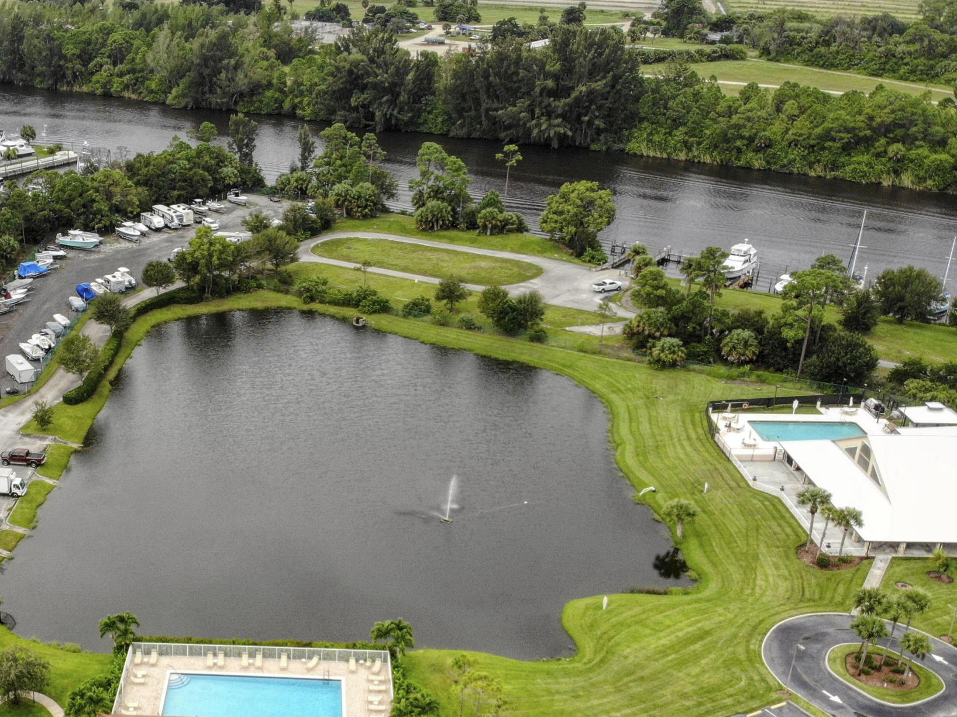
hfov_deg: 41.4
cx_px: 217
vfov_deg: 32.5
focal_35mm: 44
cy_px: 499
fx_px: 1216
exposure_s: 1/500
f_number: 2.8
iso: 100
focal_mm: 4.5
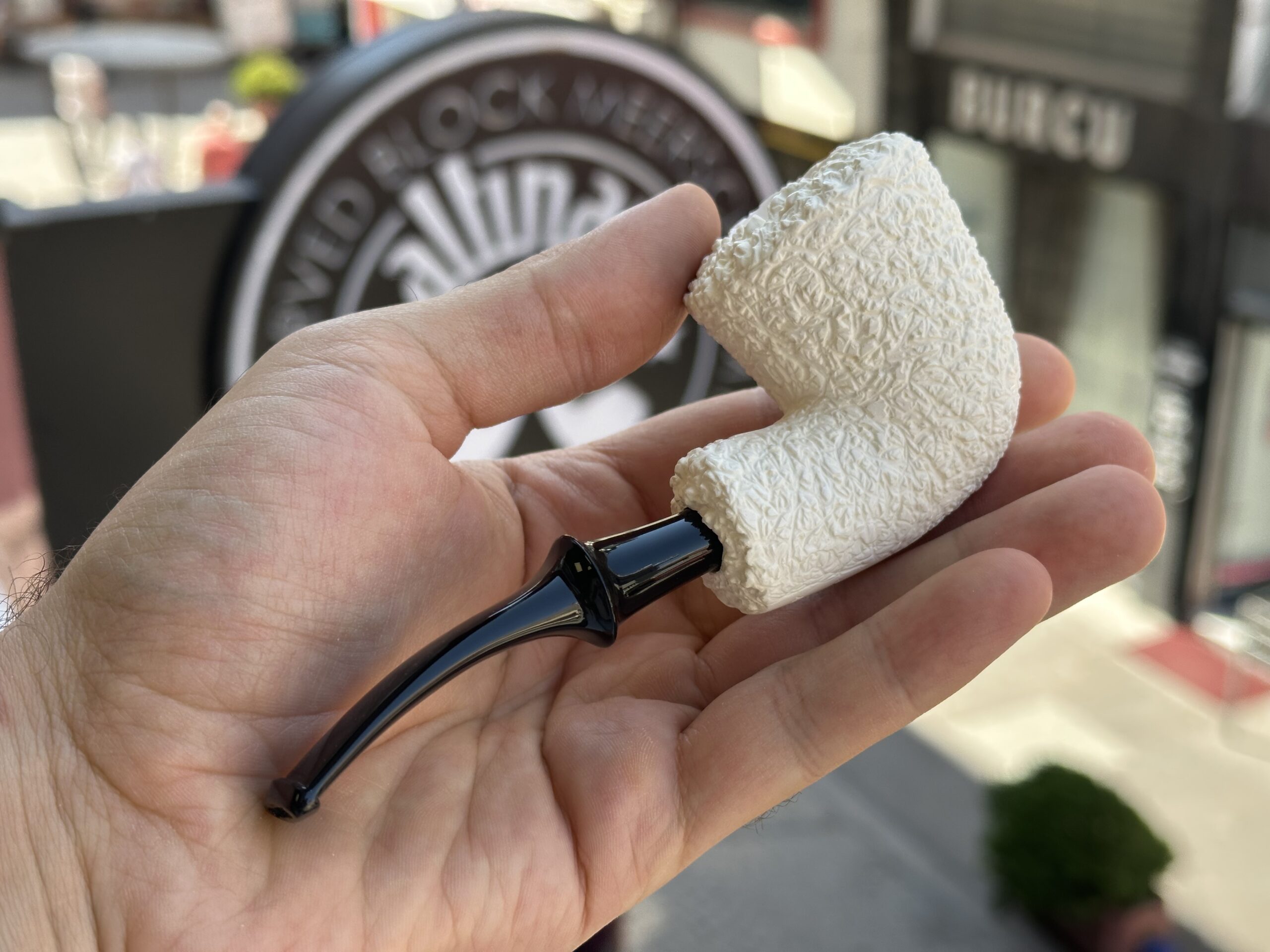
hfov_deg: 39.7
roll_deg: -0.2
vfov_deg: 30.3
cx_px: 635
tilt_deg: -21.5
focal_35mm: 48
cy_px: 476
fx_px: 1761
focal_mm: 6.86
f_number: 1.78
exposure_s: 1/615
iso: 64
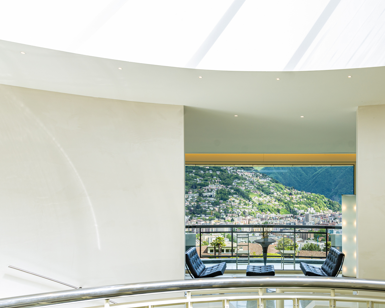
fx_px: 296
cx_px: 276
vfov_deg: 54.5
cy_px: 186
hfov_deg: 63.2
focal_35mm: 26
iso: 100
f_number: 8
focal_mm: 14
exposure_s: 1/30
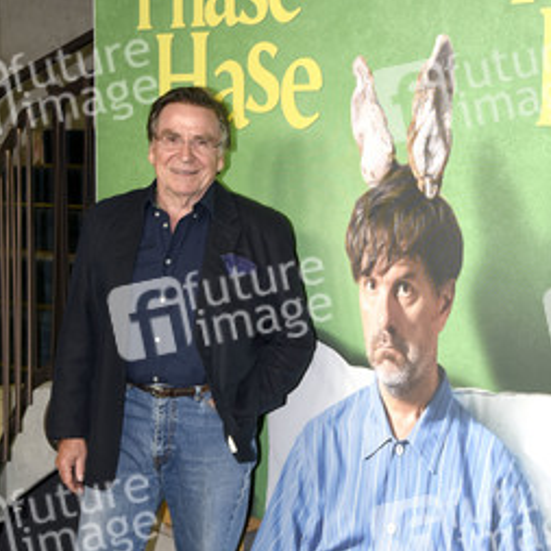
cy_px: 418
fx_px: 1405
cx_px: 283
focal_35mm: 78
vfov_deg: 22.0
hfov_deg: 22.2
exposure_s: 1/125
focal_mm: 58
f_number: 6.3
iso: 500
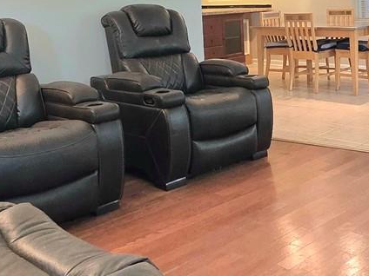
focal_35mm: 49
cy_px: 33
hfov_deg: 38.3
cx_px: 257
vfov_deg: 28.6
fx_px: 522
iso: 250
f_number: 1.9
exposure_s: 1/120
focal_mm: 2.2
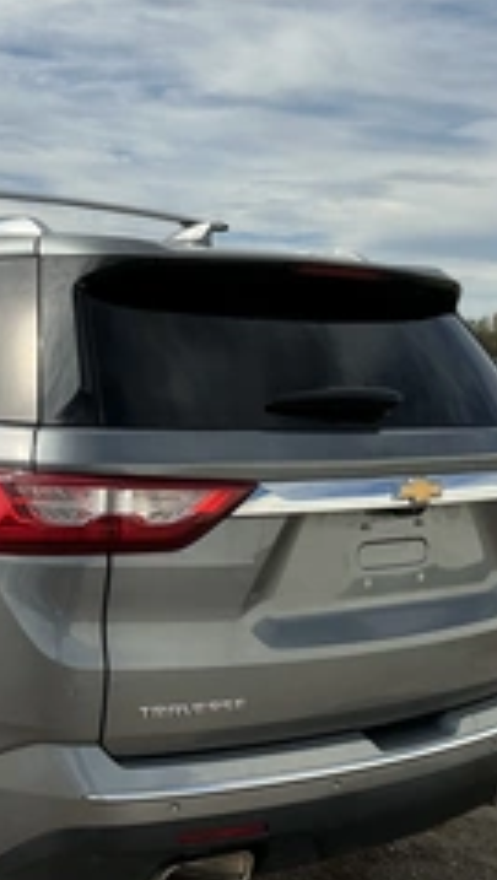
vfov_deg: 40.4
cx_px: 48
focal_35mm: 51
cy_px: 512
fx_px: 1191
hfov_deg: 23.0
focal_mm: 3
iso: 25
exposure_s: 1/2141
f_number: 1.8
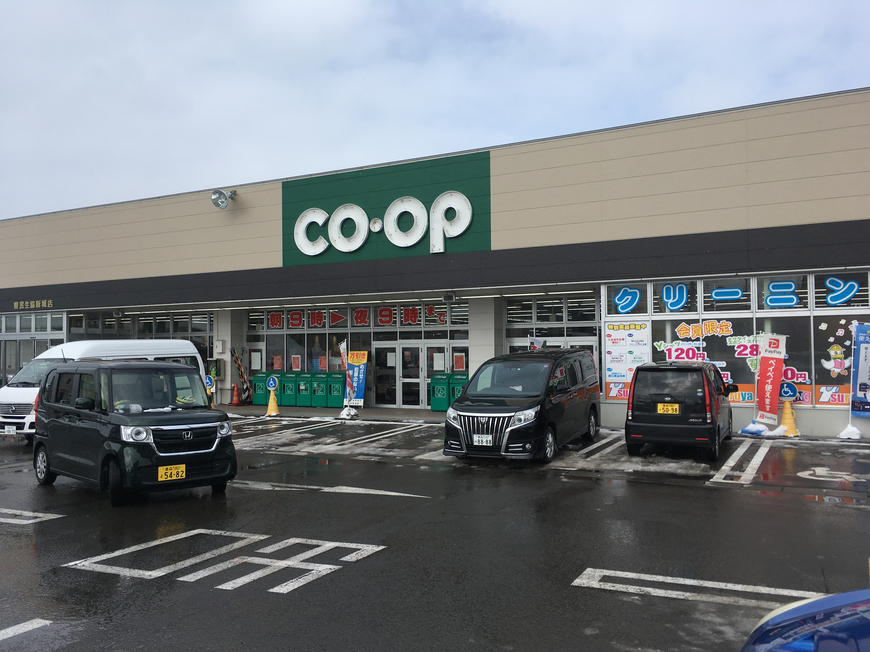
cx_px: 435
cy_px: 326
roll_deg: +0.0
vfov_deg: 48.2
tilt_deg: +3.6
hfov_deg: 61.7
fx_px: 729
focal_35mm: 29
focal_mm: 4.15
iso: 25
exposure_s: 1/1789
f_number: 2.2
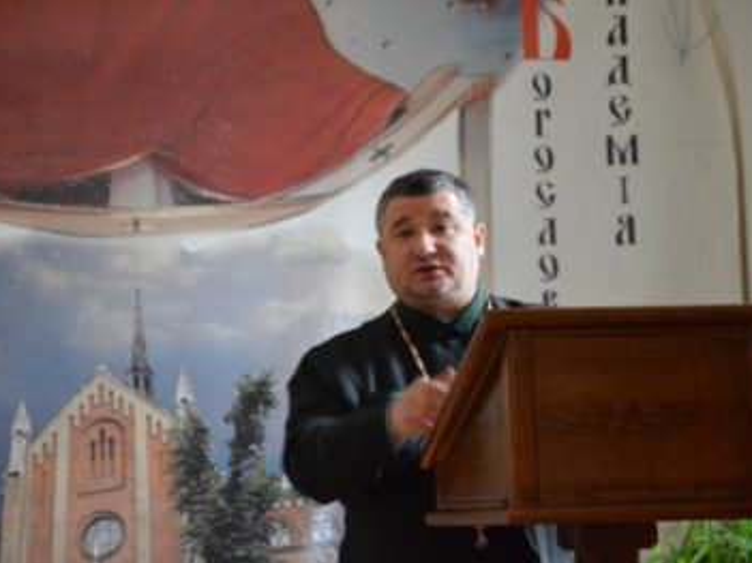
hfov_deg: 11.5
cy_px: 283
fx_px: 3747
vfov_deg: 8.6
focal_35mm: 173
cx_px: 386
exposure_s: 1/10
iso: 3200
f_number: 5.6
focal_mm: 105
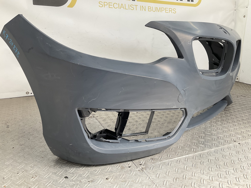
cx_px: 126
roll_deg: -3.6
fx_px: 210
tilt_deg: -15.4
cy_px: 94
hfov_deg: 61.7
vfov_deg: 48.2
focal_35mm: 29
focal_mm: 3
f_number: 1.8
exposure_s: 1/164
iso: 16
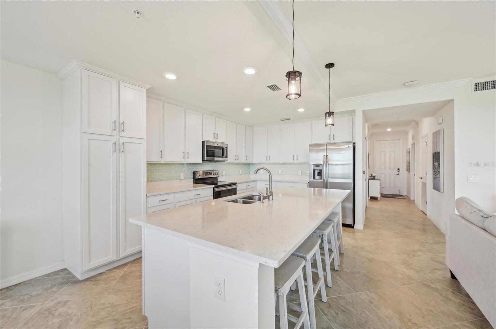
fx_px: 193
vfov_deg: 81.1
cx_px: 248
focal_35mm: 14
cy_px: 164
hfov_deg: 104.3
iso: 400
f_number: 8
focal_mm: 14
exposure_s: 1/40
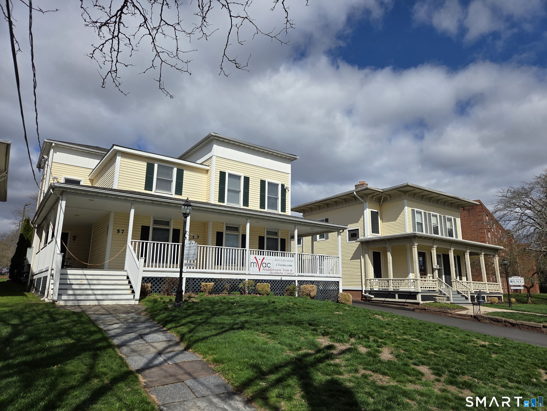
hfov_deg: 73.9
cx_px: 274
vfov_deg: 58.9
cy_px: 206
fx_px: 363
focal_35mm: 23
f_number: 1.8
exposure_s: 1/7891
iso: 64
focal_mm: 5.4
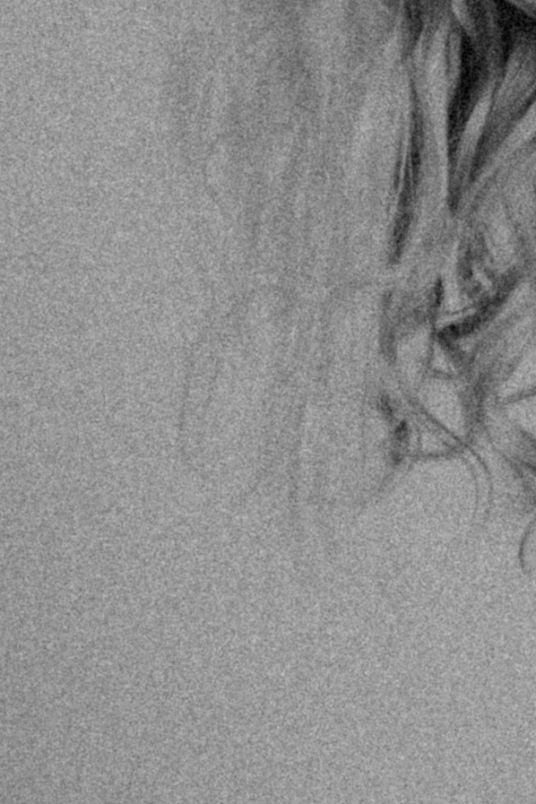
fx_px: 4779
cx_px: 471
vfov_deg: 9.2
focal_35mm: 214
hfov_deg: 6.4
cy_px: 1431
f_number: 2.8
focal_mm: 50
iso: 800
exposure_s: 1/100
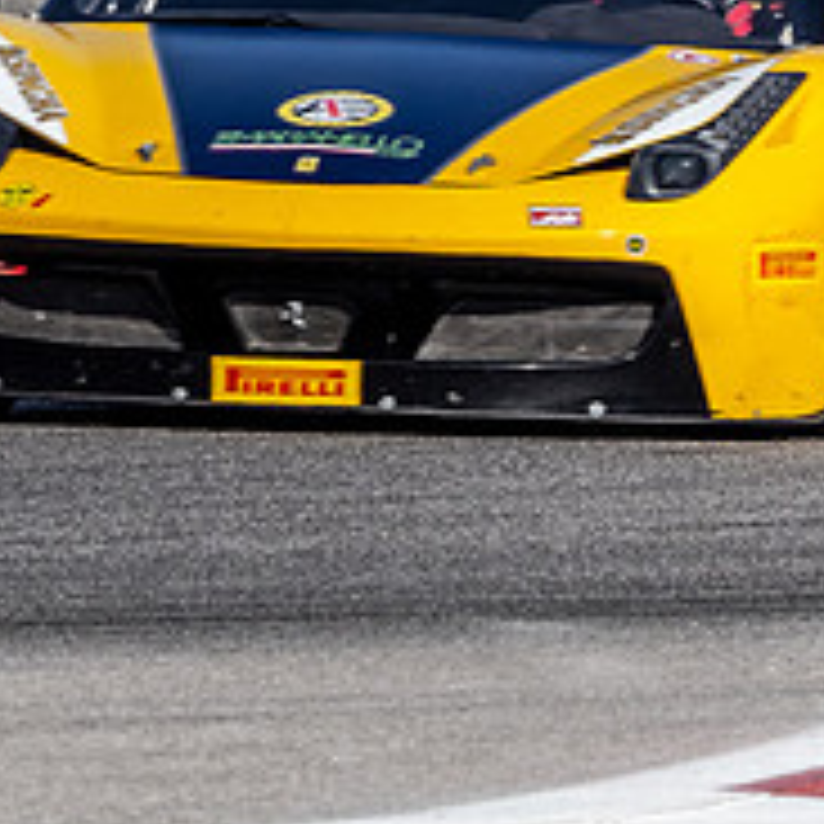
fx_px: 48988
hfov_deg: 1.0
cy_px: 569
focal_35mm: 1819
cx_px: -35
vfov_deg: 1.0
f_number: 13
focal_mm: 300
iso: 200
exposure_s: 1/400
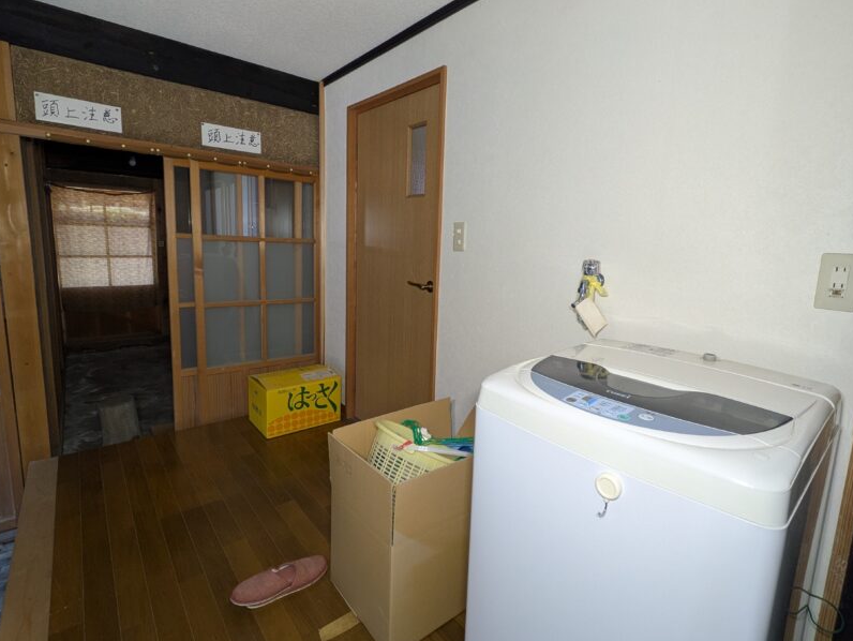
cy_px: 307
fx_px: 444
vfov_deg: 71.6
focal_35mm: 18
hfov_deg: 87.7
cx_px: 447
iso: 56
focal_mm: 1.83
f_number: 2.2
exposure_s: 1/40
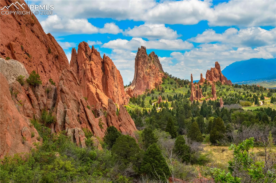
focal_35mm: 52
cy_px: 92
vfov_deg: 25.6
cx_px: 138
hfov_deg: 37.9
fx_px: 402
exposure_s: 1/125
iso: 110
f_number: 11
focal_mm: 35
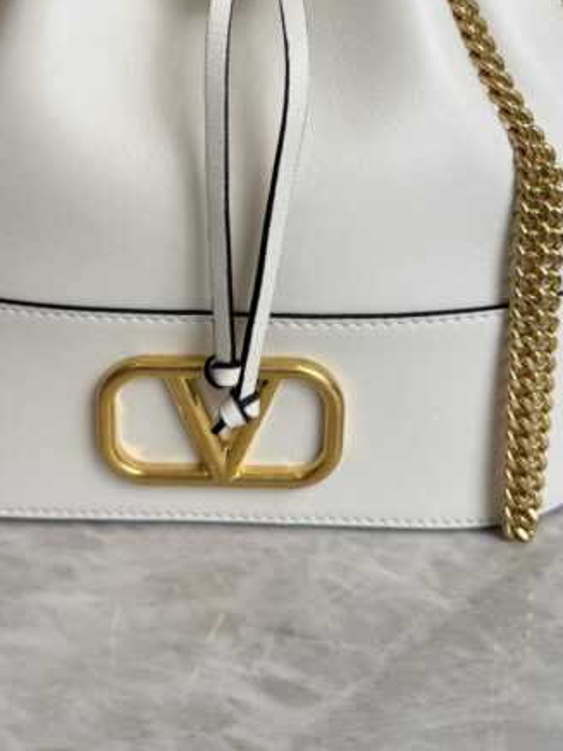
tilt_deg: -11.3
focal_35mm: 44
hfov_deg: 32.7
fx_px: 954
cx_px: 198
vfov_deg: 41.6
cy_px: 186
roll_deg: -0.1
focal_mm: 6.76
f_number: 1.78
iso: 64
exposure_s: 1/240
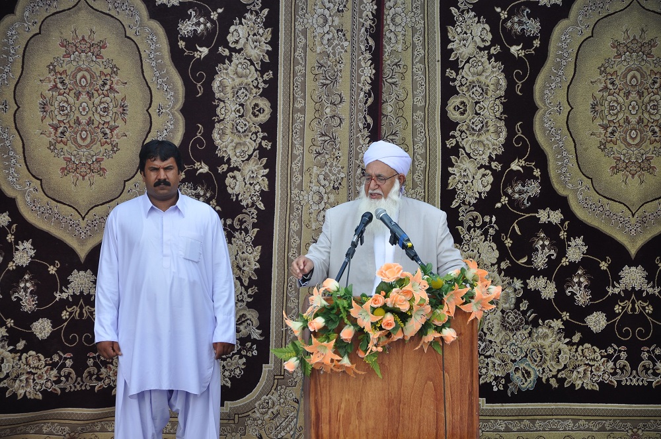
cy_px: 220
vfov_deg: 8.7
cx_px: 330
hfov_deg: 13.1
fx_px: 2888
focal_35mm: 158
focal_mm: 105
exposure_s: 1/160
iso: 200
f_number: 6.3
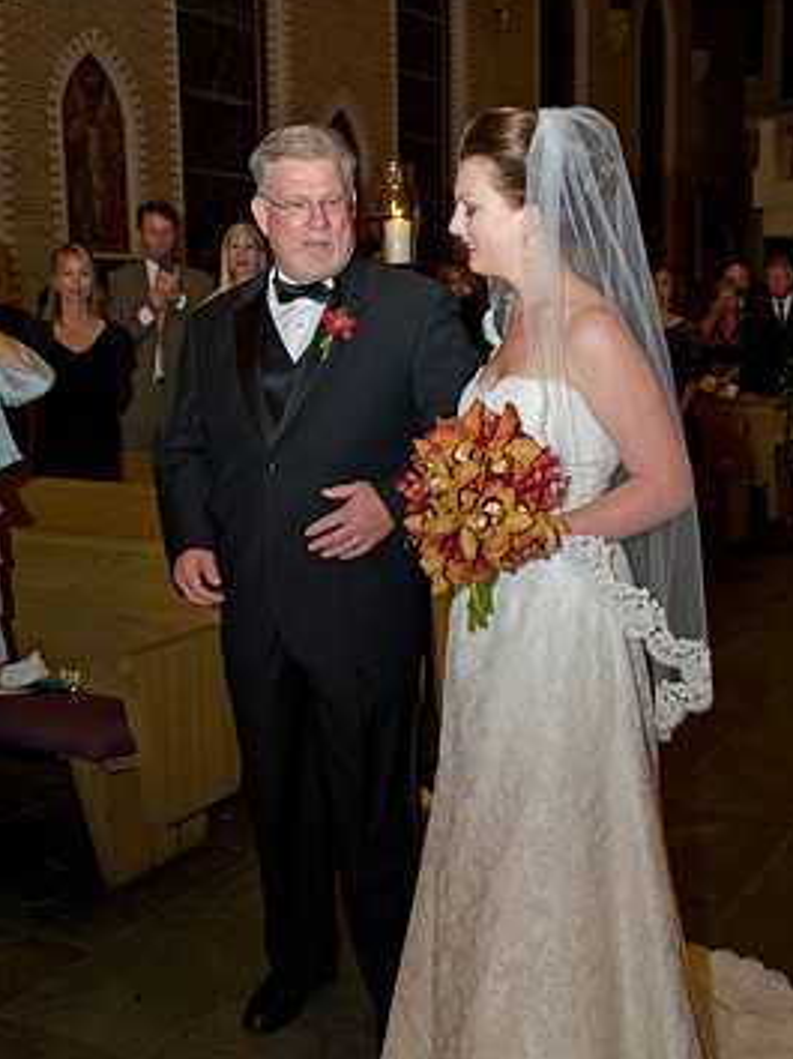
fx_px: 1346
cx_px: 444
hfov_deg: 32.8
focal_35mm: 44
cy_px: 491
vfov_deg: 42.9
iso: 800
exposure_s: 1/60
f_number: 4.5
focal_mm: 36
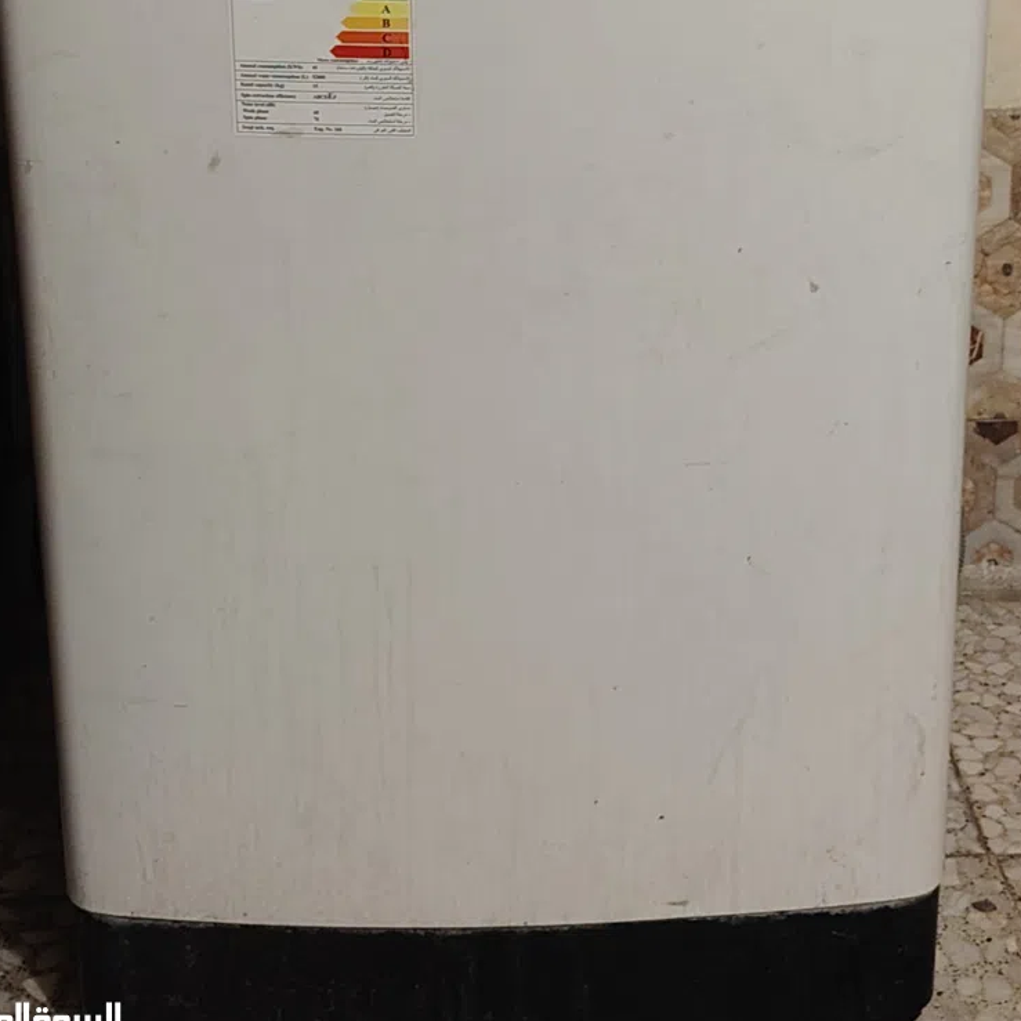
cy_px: 191
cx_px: 594
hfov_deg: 21.6
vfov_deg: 21.4
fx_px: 2670
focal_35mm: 80
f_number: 1.75
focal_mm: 5.25
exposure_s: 1/25
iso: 1400
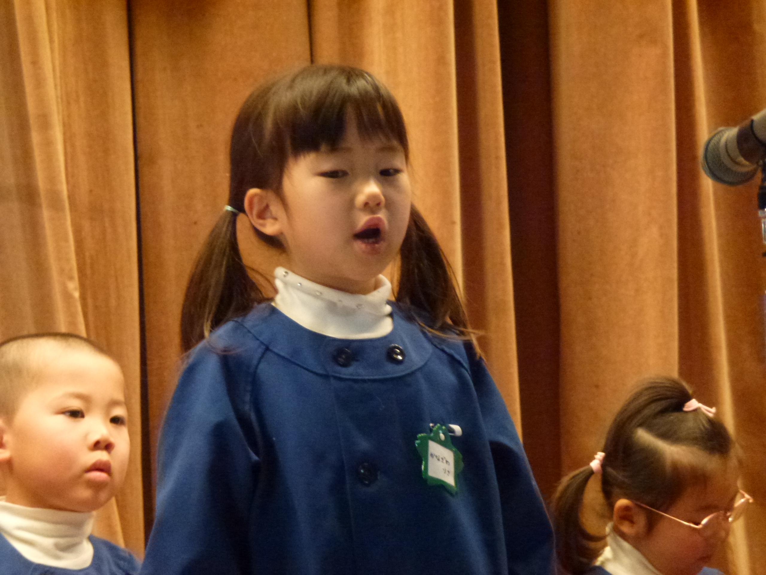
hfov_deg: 5.2
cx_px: 383
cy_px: 288
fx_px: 8497
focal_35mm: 384
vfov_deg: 3.9
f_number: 5.9
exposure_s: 1/15
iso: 800
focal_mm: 68.8
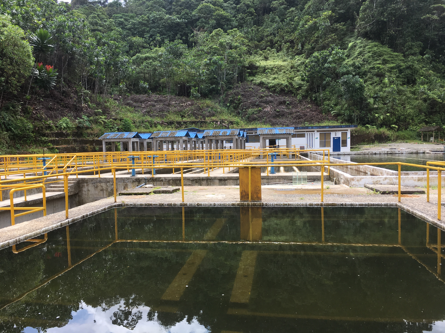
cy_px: 166
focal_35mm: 29
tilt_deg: -3.7
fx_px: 373
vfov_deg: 48.2
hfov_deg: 61.7
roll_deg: +0.9
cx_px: 222
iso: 25
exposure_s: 1/785
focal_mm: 4.15
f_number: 2.2
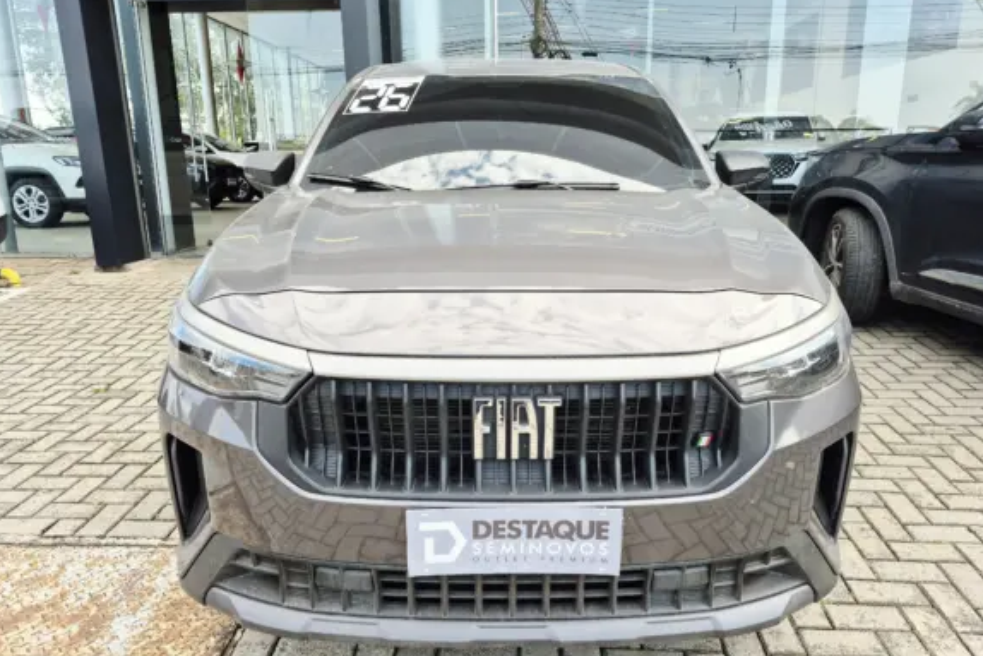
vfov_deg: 51.3
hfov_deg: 71.5
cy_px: 336
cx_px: 497
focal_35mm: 25
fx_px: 683
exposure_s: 1/221
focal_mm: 5.4
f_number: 1.8
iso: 25
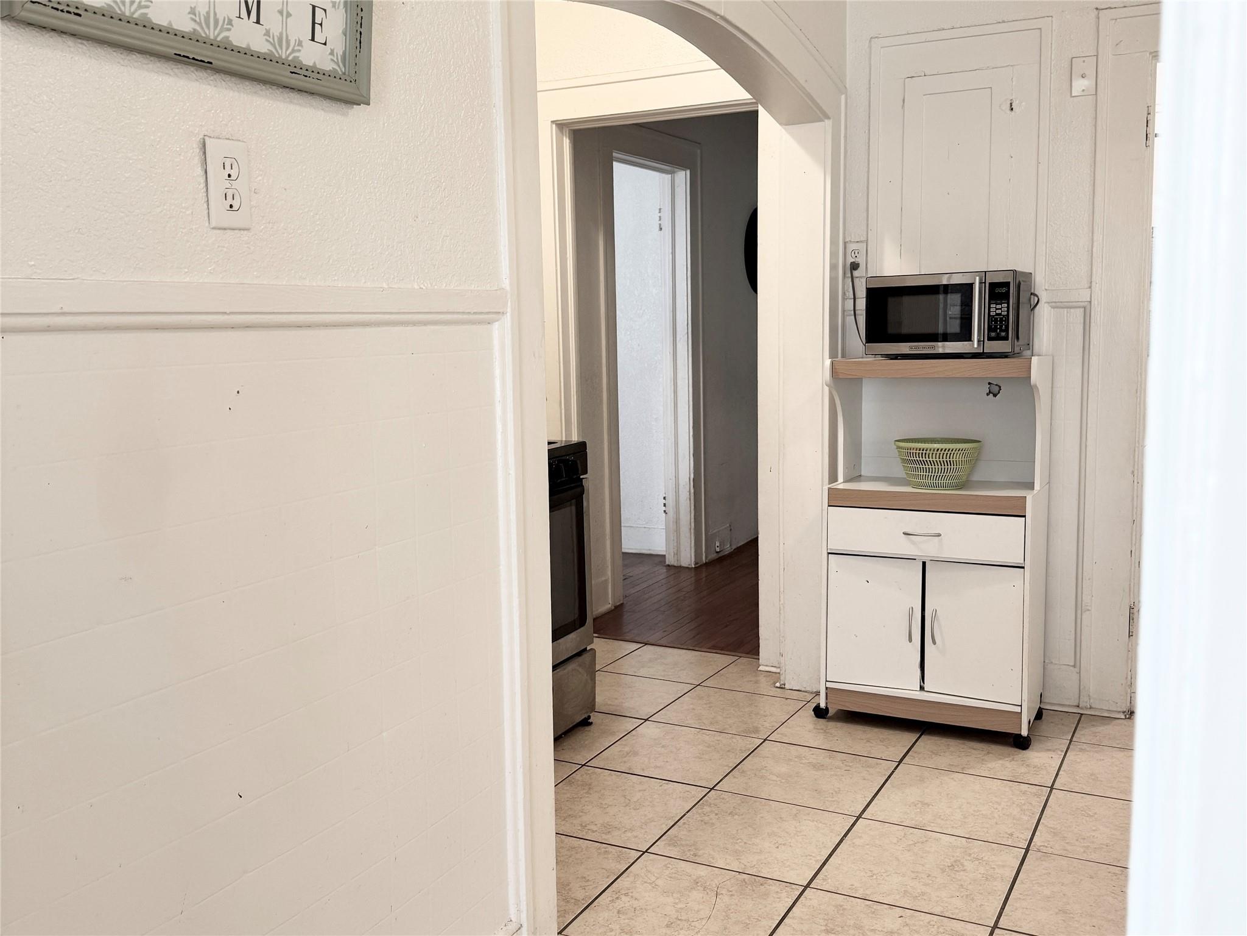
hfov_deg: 71.6
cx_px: 624
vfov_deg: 56.8
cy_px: 468
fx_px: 865
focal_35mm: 24
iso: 125
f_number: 1.78
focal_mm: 6.76
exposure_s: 1/60
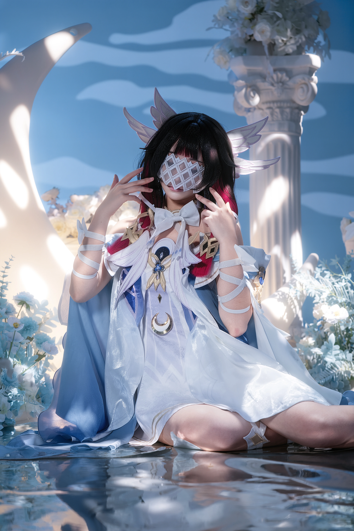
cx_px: 177
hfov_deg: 19.5
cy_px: 266
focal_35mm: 70
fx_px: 1032
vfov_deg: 28.8
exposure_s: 1/125
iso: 100
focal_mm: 70
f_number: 2.8
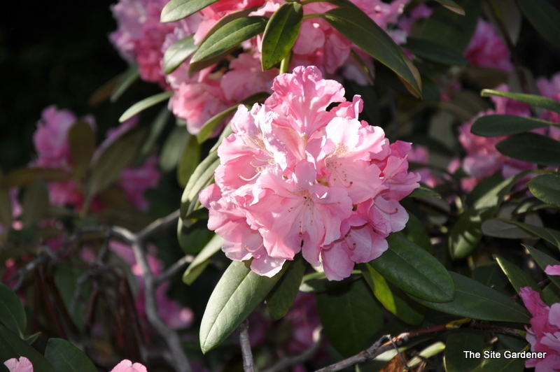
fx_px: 2448
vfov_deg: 8.7
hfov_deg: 13.1
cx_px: 280
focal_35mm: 158
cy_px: 186
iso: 250
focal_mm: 105
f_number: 5.6
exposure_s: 1/200
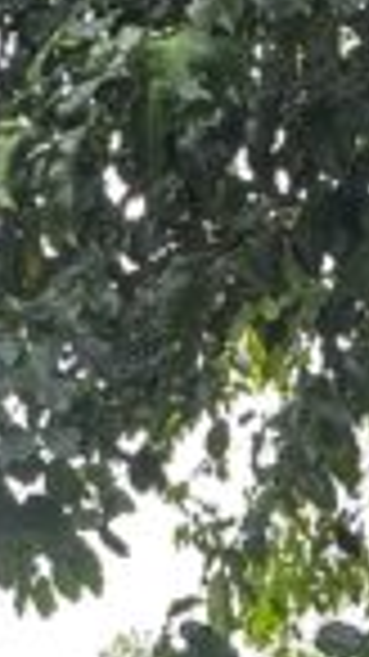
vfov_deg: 18.0
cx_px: 454
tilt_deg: -3.8
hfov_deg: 11.1
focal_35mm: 107
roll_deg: +0.2
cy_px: 972
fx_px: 1863
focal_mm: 2.22
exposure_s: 1/105
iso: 40
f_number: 2.2
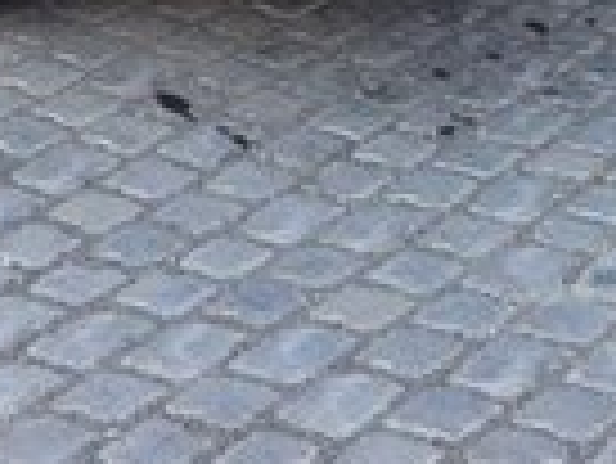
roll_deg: +3.4
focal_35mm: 159
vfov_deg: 9.0
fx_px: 2832
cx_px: 58
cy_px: -367
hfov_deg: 12.3
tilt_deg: -3.1
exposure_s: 1/166
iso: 50
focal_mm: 4.12
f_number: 2.4
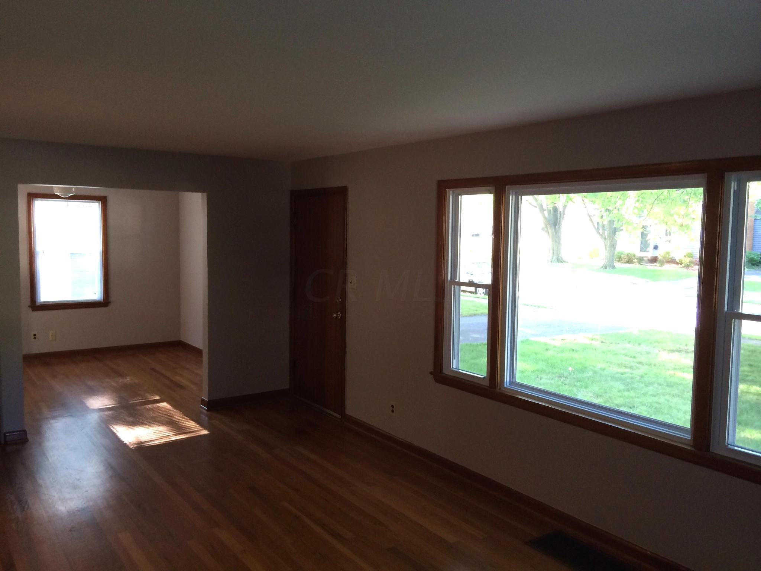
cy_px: 286
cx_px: 380
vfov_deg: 46.8
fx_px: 660
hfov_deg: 60.0
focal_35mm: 30
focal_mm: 4.12
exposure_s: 1/30
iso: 100
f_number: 2.2
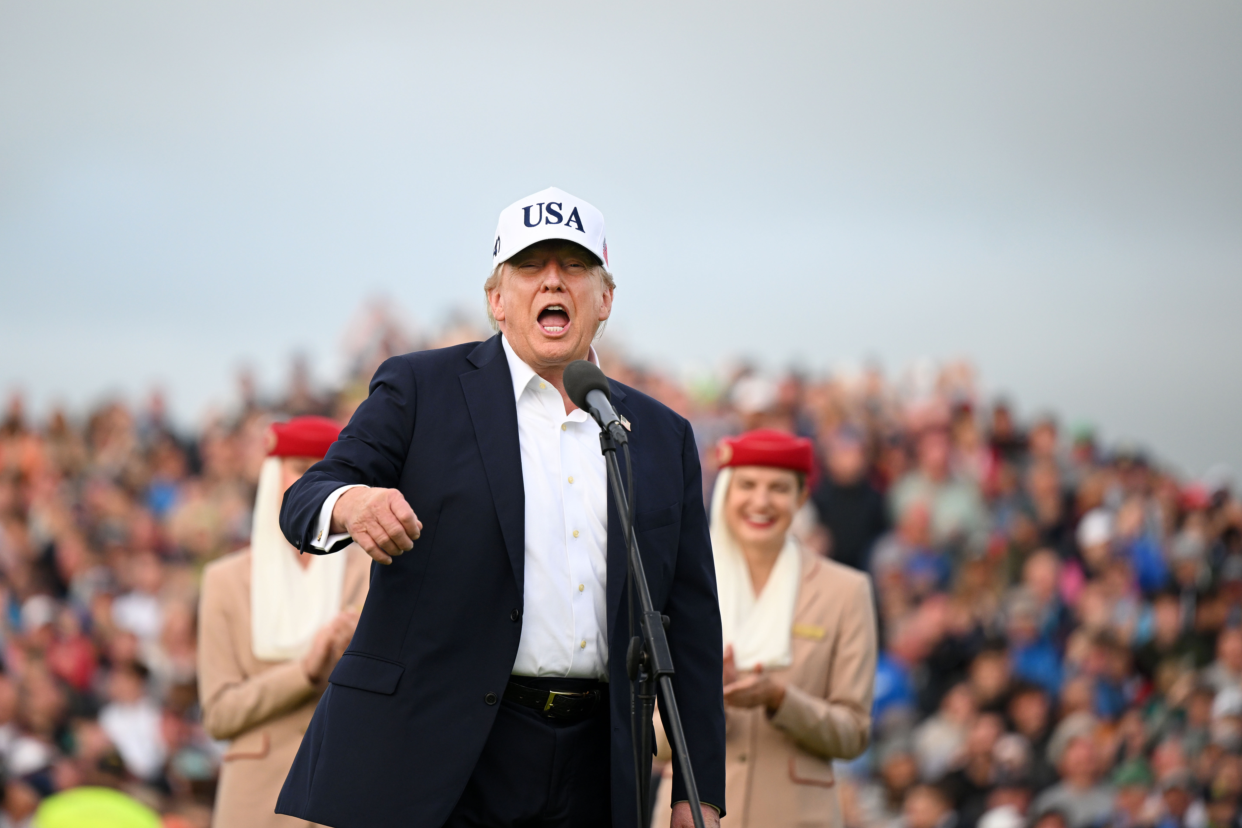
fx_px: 8072
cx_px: 546
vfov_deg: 5.9
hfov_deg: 8.8
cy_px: 408
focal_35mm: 234
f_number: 2.8
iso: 1000
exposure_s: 1/3200
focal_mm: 200
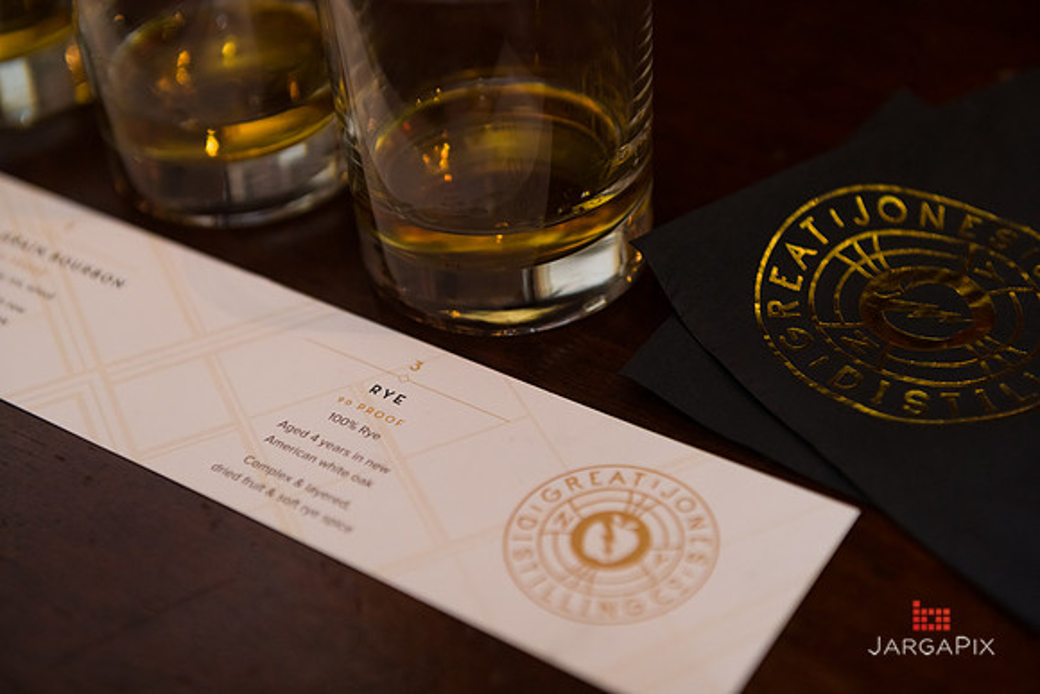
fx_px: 1734
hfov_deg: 33.4
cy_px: 347
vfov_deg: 22.6
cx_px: 520
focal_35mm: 60
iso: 1000
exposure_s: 1/125
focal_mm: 60
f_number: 3.2
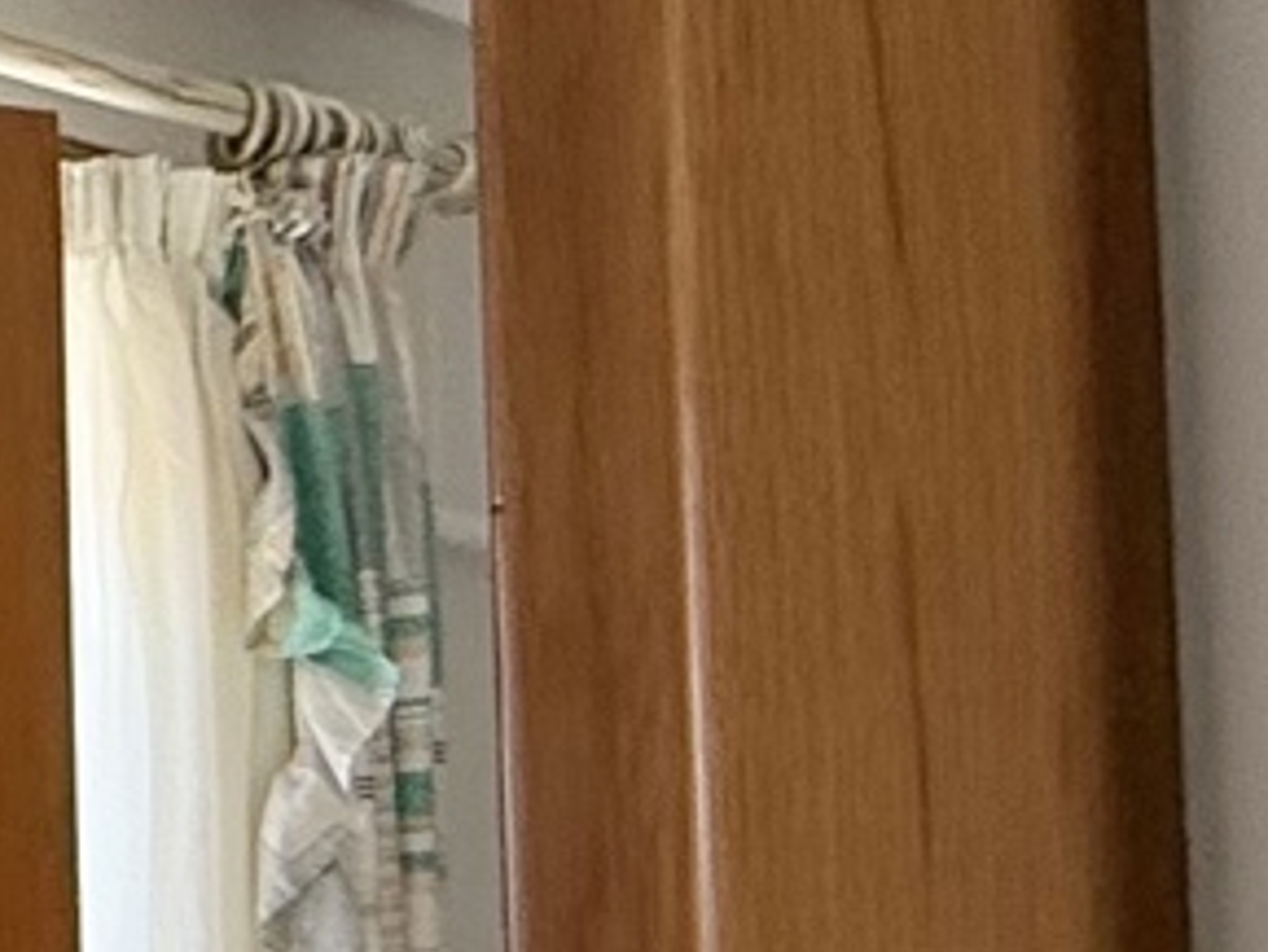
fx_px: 3408
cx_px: -2001
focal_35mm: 93
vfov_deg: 15.0
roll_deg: +0.8
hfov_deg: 13.4
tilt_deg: +1.0
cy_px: 1312
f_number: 2.2
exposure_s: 1/157
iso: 64
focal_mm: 2.22
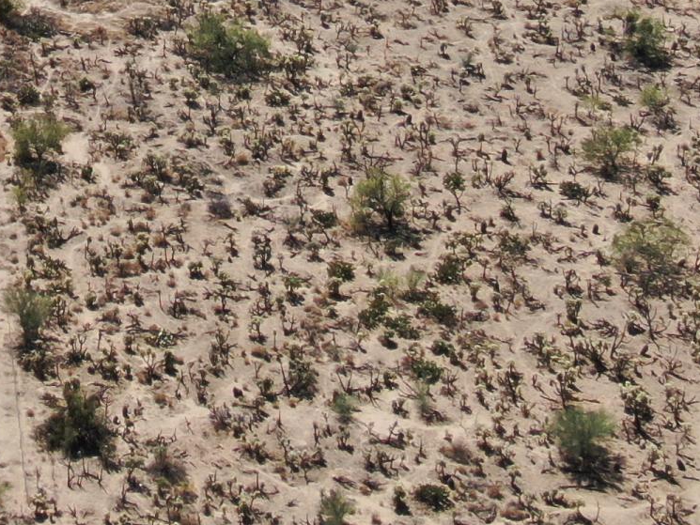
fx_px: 2933
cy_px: -296
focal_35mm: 145
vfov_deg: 9.9
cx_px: -104
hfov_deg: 13.3
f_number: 3.3
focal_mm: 6.08
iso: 100
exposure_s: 1/1000
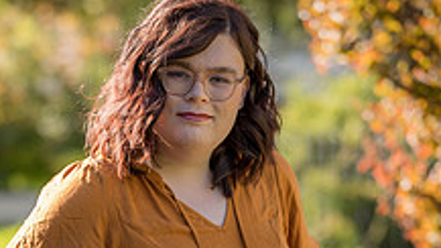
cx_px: 177
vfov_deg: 6.5
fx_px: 2163
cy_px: 394
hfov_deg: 11.6
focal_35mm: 185
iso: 100
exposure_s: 1/500
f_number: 2.2
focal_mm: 85
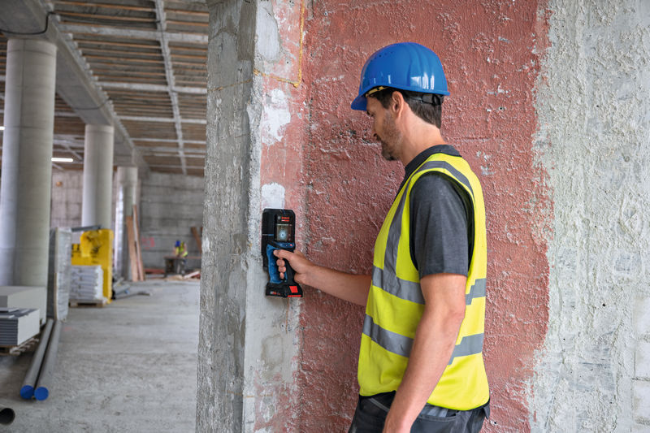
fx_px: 740
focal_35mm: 41
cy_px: 216
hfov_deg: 47.4
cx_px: 325
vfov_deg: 32.6
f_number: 3.5
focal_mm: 41
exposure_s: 1/200
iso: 400
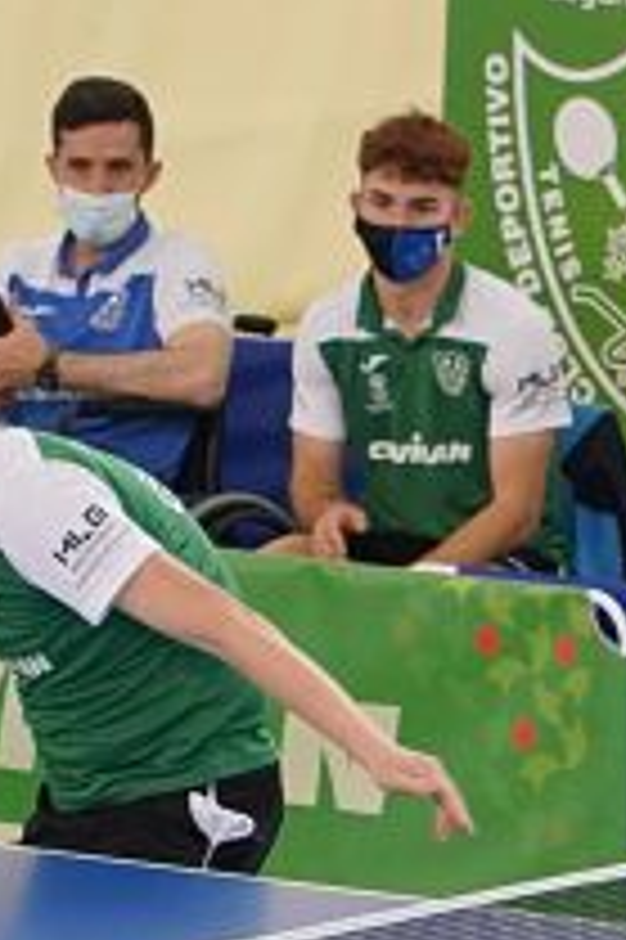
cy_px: 758
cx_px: 457
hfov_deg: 2.6
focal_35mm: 525
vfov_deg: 3.9
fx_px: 13715
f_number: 5.6
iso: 3200
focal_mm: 110
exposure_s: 1/200
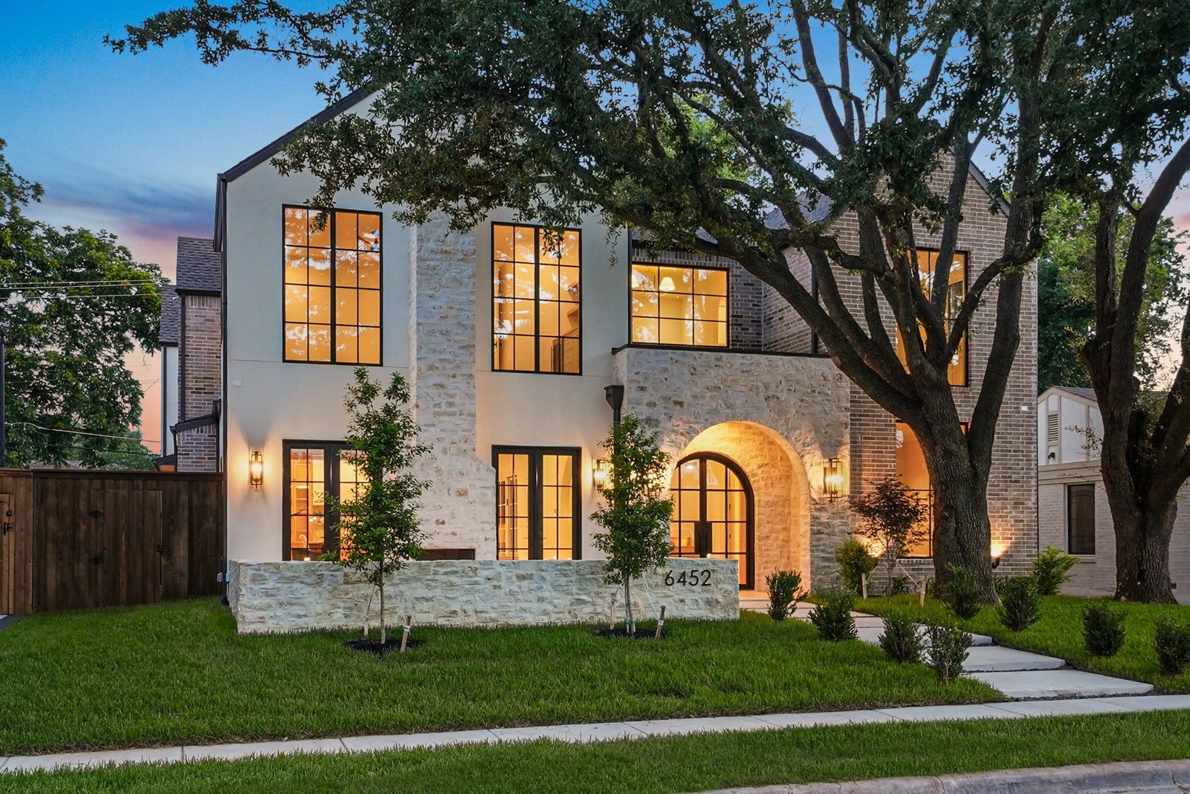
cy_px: 397
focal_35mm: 37
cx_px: 601
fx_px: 1223
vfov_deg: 36.0
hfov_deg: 51.9
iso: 1600
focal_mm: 24
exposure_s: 1/2
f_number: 10
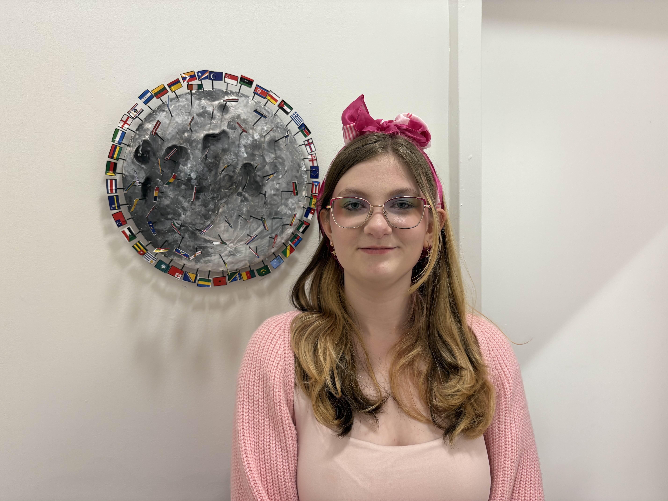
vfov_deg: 53.1
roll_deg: +2.4
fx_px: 502
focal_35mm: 26
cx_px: 334
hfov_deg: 67.3
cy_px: 250
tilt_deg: -4.5
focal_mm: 5.96
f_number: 1.6
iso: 100
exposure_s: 1/60
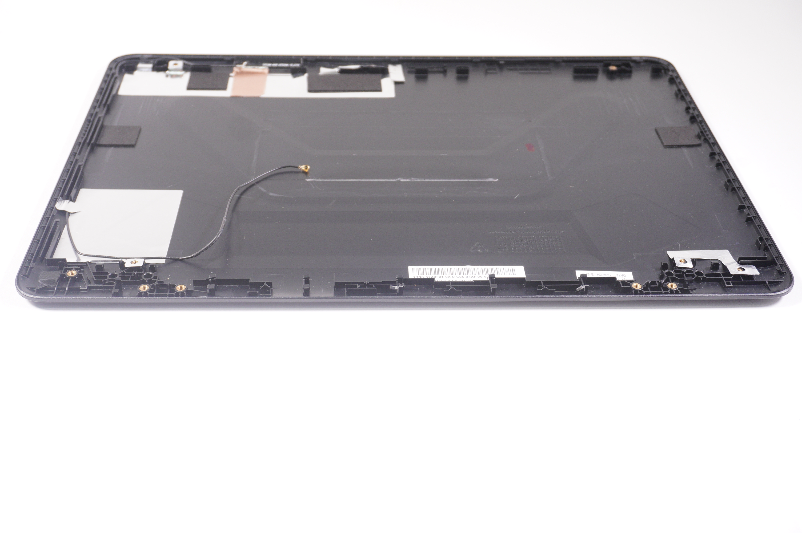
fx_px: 968
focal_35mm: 44
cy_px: 266
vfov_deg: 30.8
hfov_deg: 45.0
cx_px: 401
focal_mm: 29
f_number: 5.6
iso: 640
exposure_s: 1/100
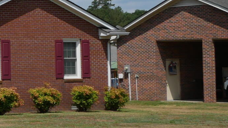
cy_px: 25
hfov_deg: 12.0
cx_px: -213
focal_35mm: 161
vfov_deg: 7.5
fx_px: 973
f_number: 9
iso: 200
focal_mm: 17
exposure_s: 1/640
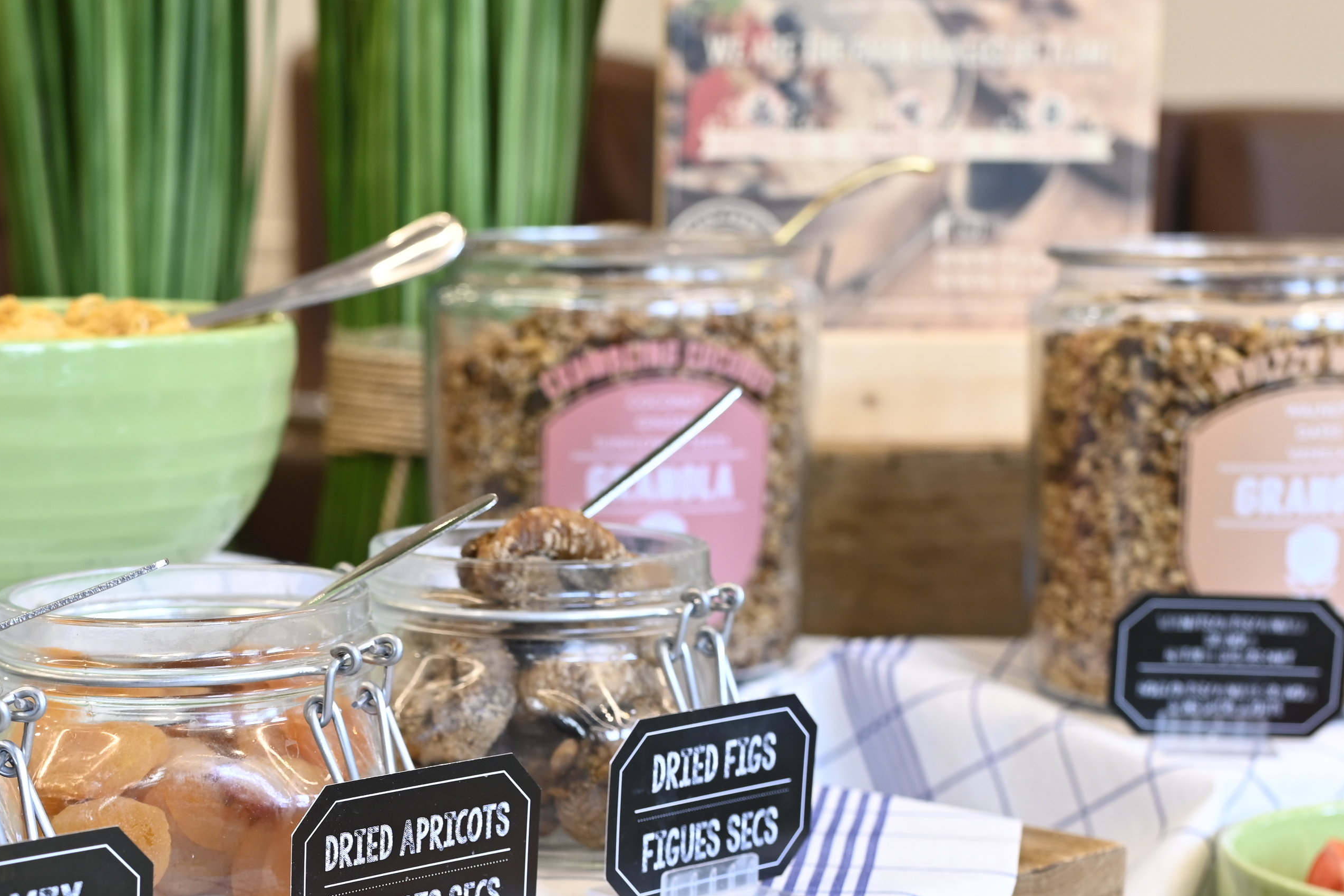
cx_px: 376
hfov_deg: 23.7
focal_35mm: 85
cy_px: 943
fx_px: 3173
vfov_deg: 15.7
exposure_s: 1/10
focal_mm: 35
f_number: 4.5
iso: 200
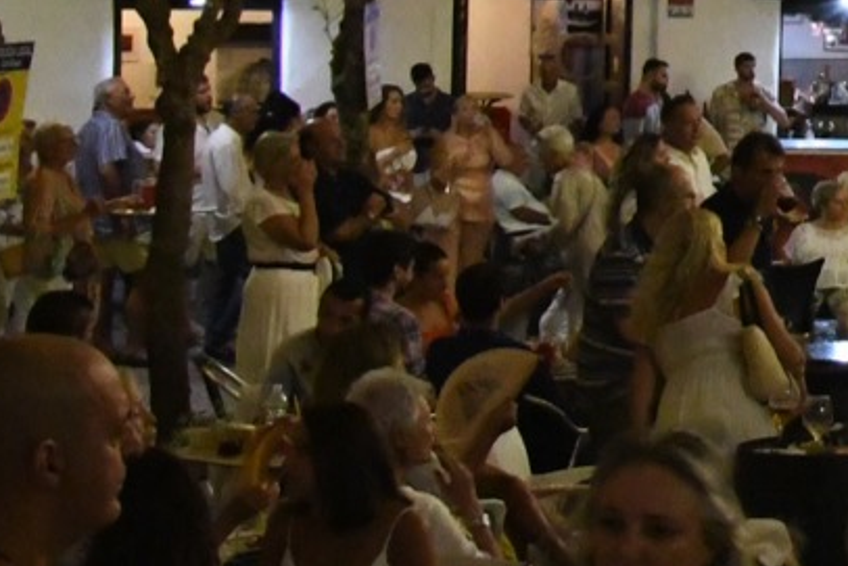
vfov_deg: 10.1
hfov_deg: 12.4
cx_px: 1993
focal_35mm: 133
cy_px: -214
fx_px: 3134
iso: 8000
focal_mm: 18
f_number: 10
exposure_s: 1/50
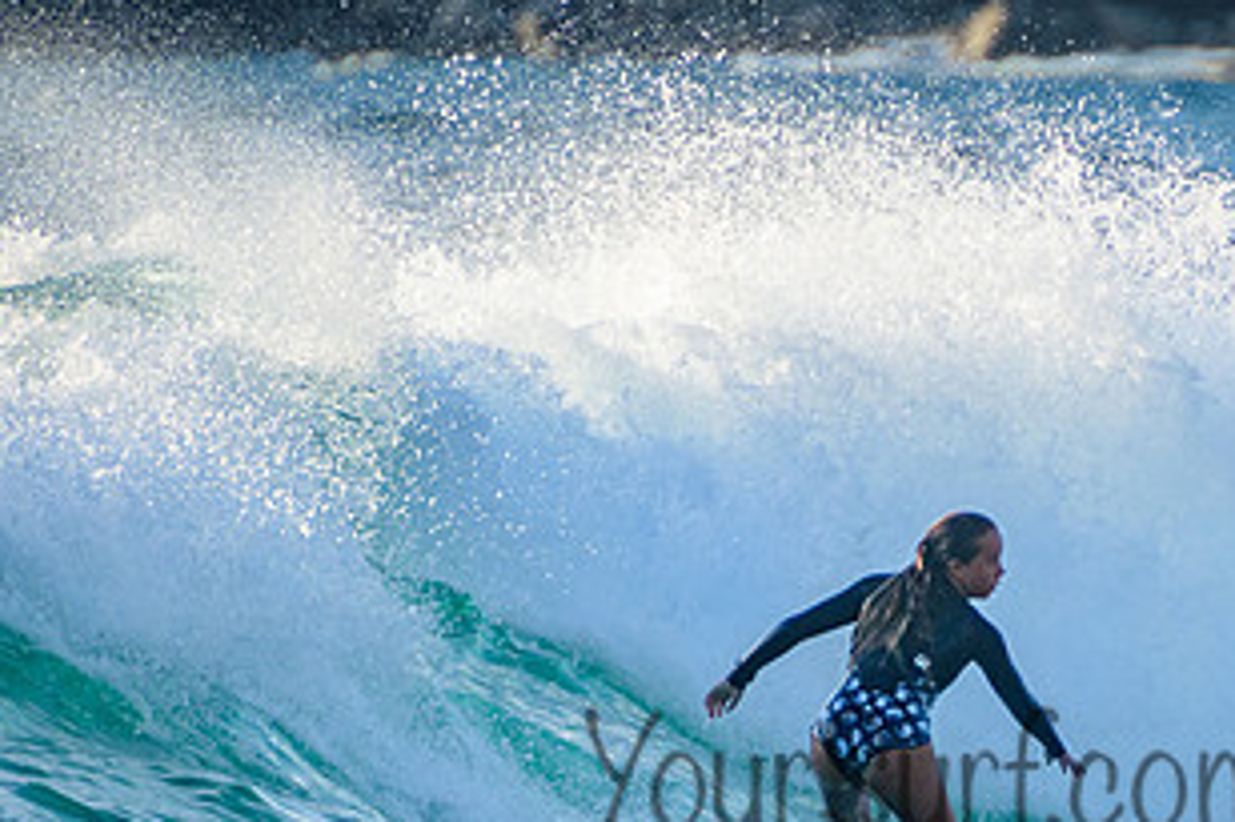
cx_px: 998
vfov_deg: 1.2
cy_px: 736
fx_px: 39429
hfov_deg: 1.8
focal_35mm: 1150
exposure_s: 1/2000
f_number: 5.6
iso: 720
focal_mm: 400
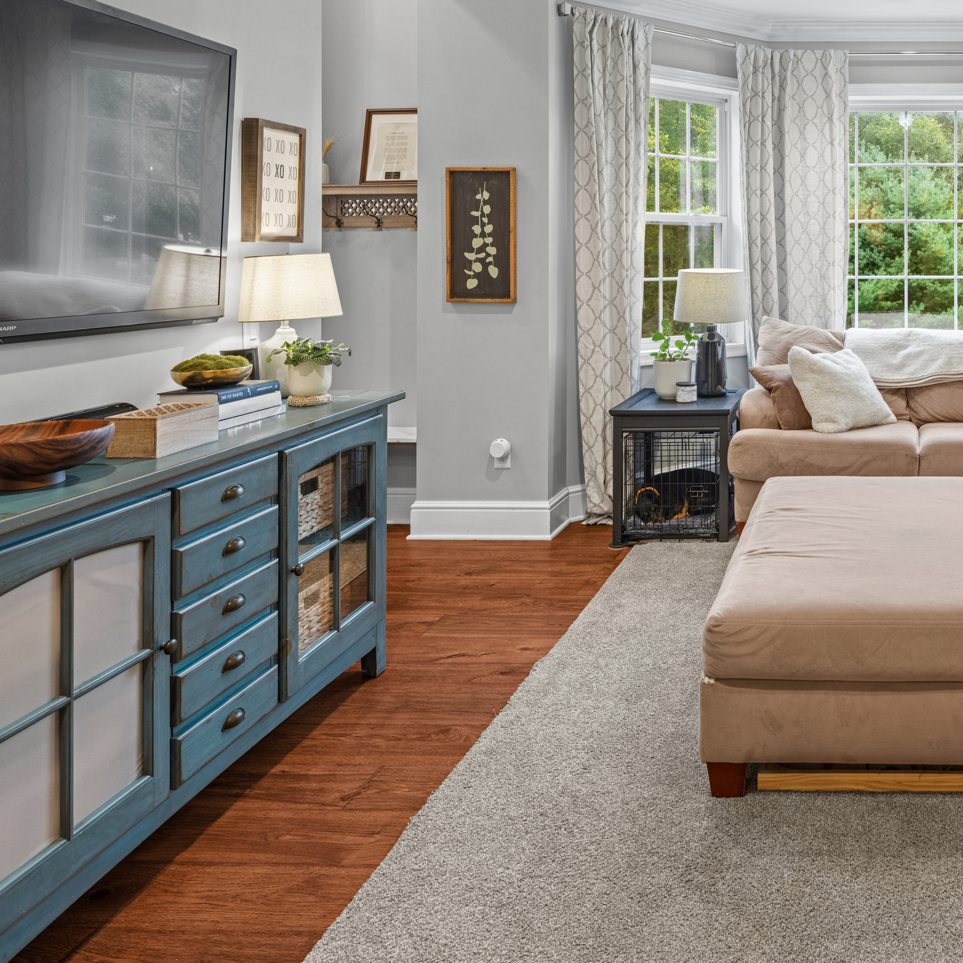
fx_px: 850
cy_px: 388
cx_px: 845
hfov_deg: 52.7
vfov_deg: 58.6
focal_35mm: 27
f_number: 8
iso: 400
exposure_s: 2.5
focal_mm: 17
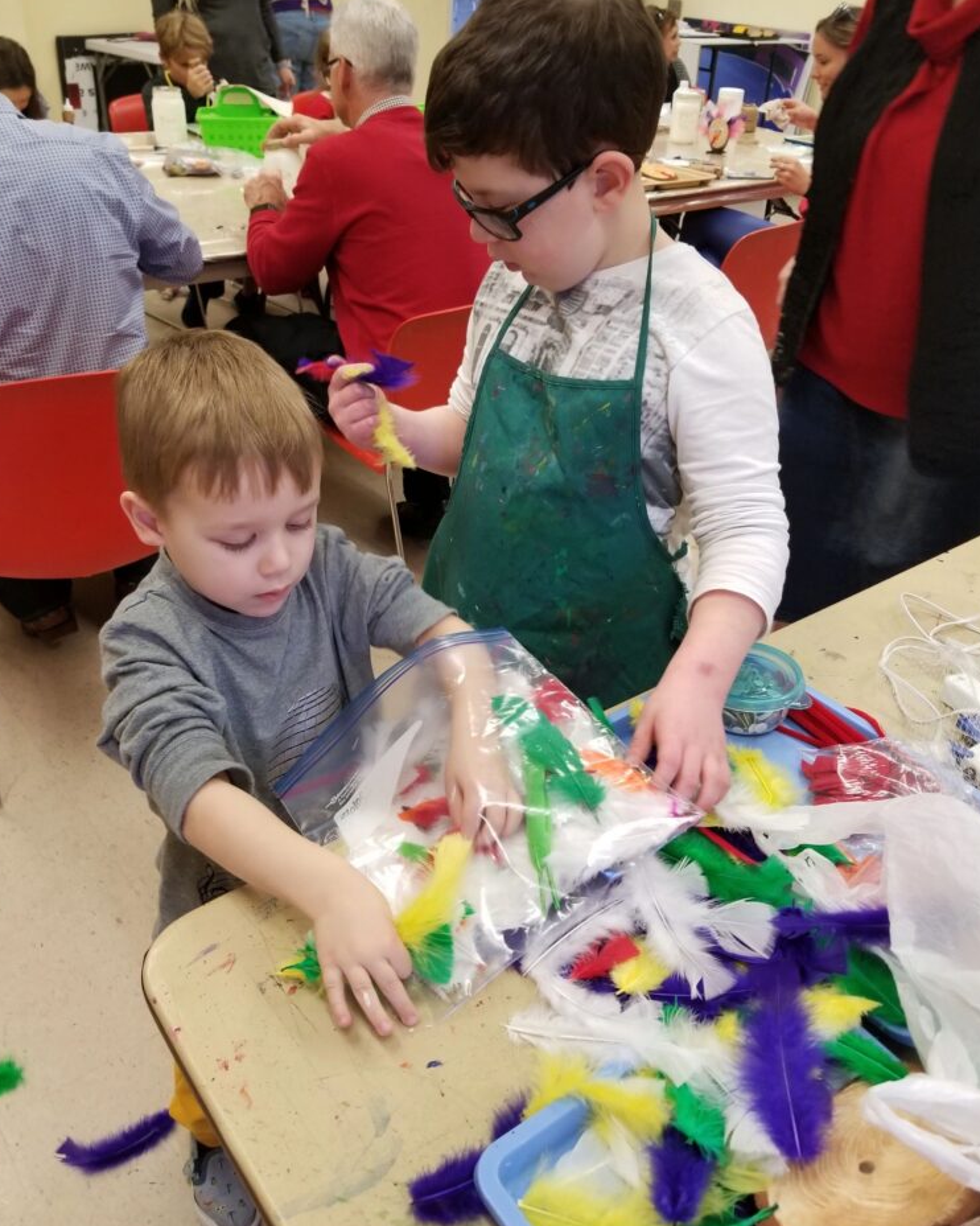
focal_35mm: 28
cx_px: 487
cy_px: 581
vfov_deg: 62.2
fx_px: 1015
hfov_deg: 51.5
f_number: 1.7
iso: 250
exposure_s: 1/60
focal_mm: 4.25
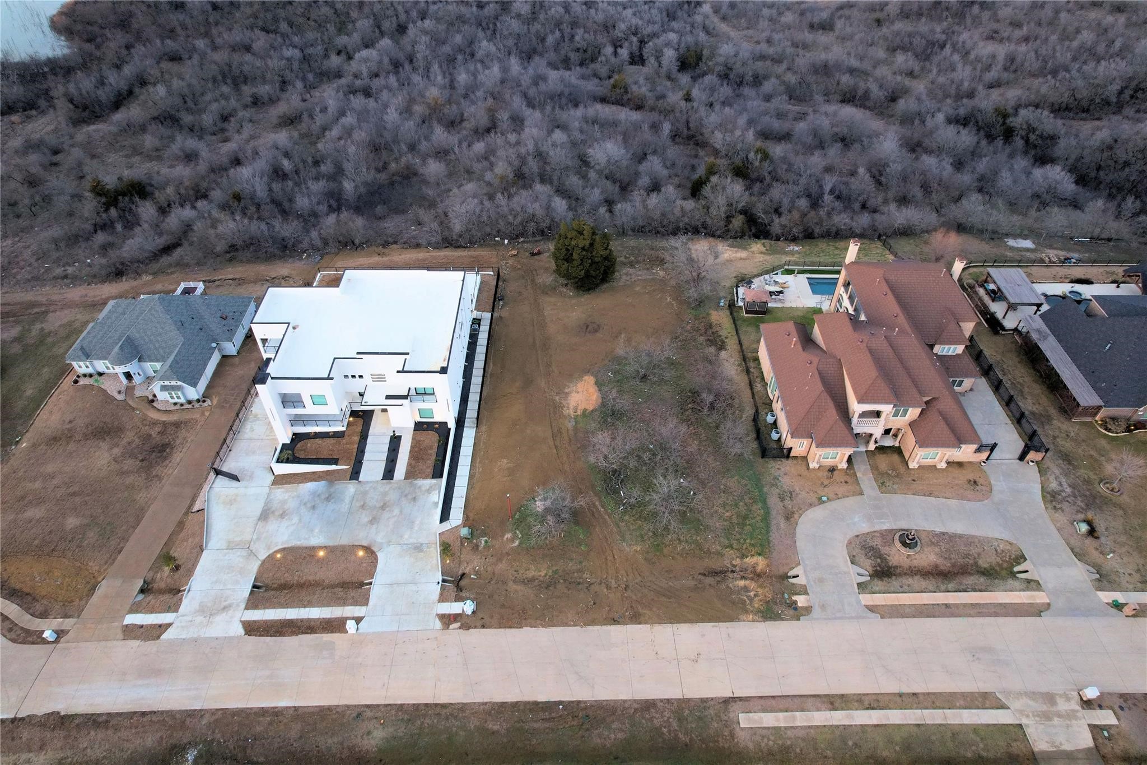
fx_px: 701
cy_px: 382
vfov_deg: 57.2
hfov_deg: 78.6
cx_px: 574
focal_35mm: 22
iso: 390
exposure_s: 1/15
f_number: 2.8
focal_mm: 8.38
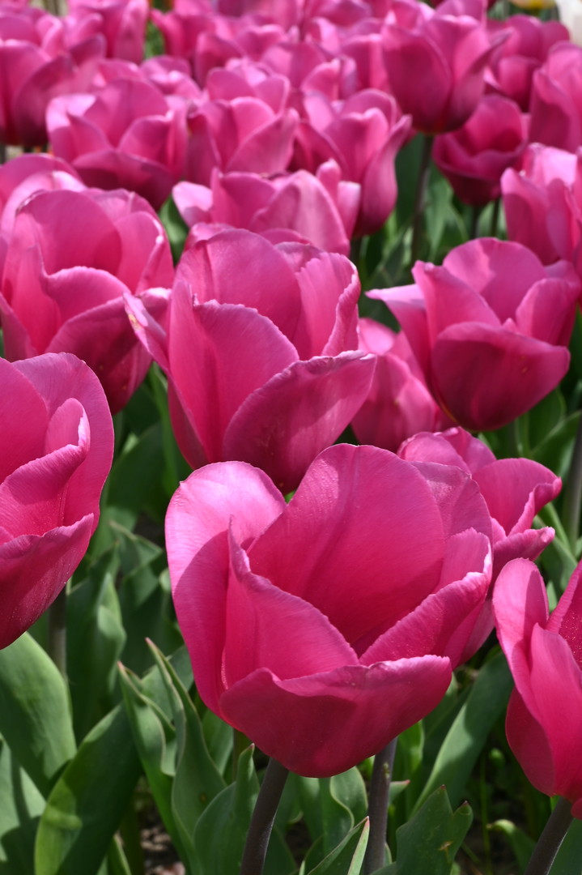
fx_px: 1189
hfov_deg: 27.5
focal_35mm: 49
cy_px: 438
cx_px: 291
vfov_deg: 40.4
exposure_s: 1/60
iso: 140
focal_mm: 49
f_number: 16
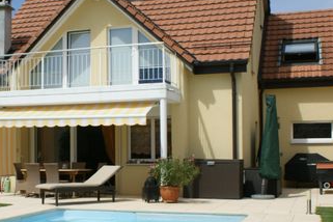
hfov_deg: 35.0
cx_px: 91
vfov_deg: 24.1
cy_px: 148
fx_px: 518
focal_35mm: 56
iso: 100
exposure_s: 1/250
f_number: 10
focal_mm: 20
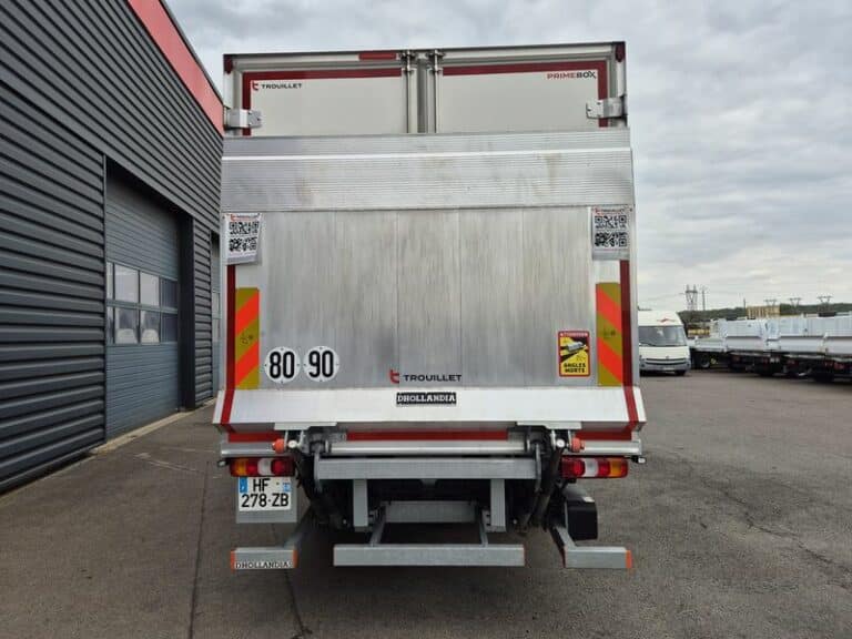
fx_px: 566
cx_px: 426
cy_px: 320
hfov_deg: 73.9
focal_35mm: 23
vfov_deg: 58.9
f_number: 1.8
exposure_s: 1/1180
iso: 25
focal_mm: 5.4
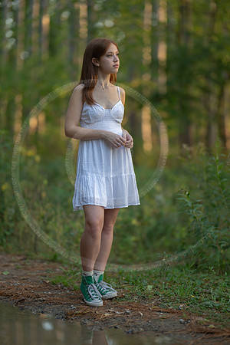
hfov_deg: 16.1
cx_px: 115
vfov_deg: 23.9
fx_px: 815
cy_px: 172
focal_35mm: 85
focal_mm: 85
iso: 160
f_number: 1.2
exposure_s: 1/400
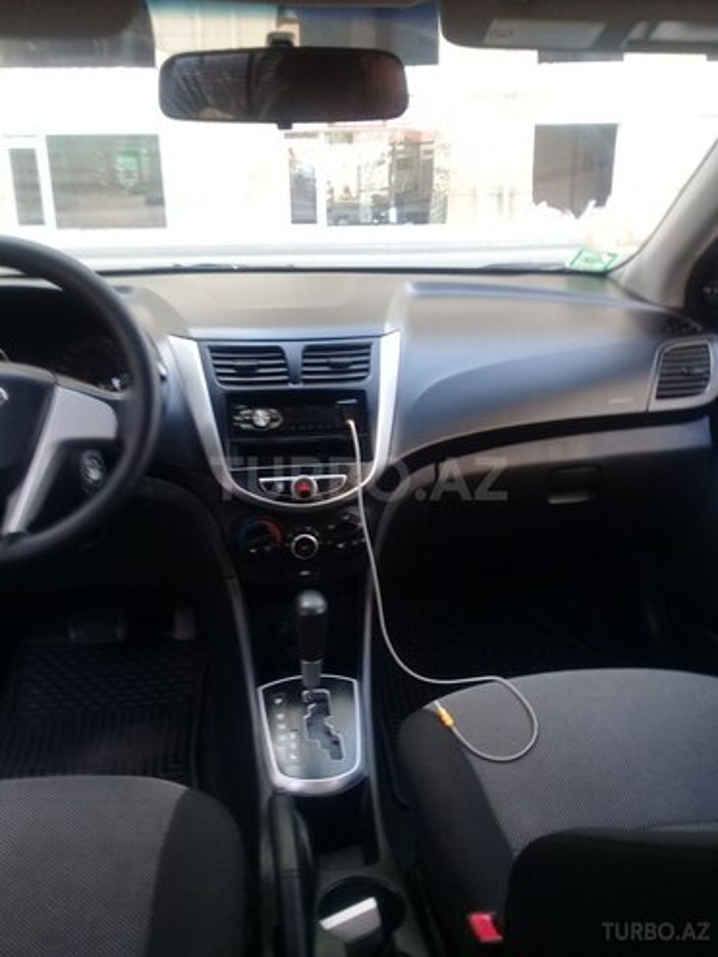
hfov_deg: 45.4
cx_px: 359
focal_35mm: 31
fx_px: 857
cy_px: 478
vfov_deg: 58.4
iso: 50
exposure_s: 1/33
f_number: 2.2
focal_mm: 3.3
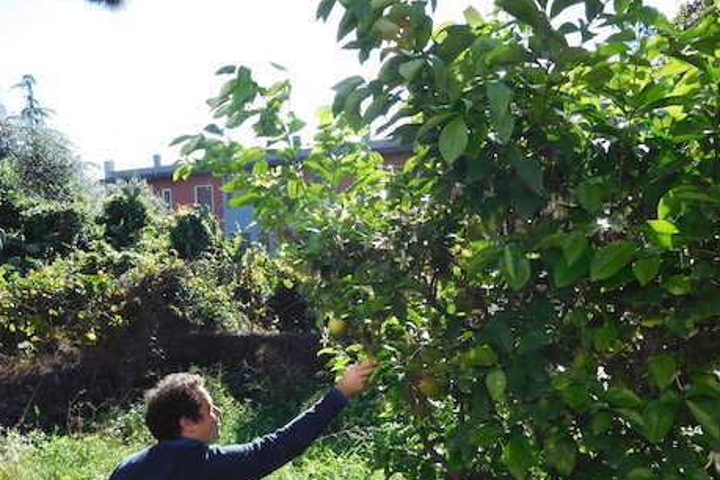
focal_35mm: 34
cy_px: 339
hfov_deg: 55.8
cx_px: 353
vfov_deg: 38.2
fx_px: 680
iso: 400
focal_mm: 4.5
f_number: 3.4
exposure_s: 1/1250
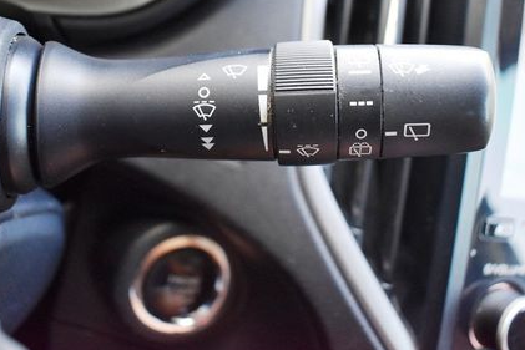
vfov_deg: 32.1
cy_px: 90
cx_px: 247
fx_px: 598
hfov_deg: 47.4
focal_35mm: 41
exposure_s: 1/125
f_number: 3.5
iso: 1400
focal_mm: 18
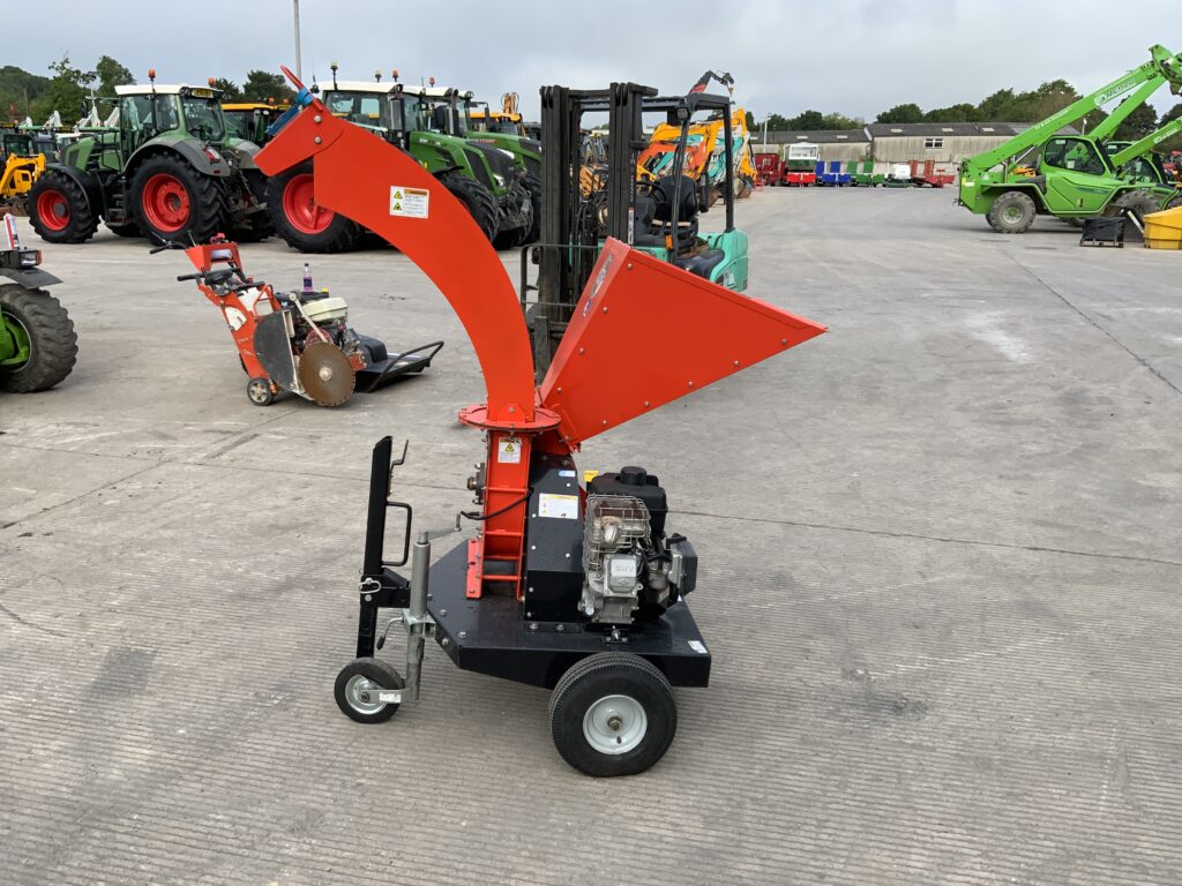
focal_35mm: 29
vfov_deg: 48.2
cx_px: 591
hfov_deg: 61.7
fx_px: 990
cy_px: 443
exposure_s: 1/439
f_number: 1.8
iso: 16
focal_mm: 3
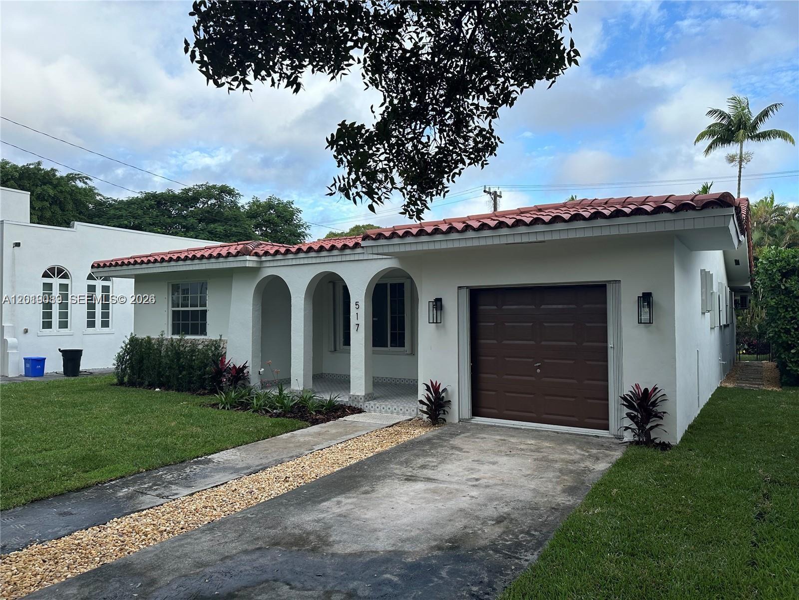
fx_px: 554
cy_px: 300
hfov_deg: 71.6
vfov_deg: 56.8
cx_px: 400
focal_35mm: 24
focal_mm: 6.86
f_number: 1.78
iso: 80
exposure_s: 1/1664
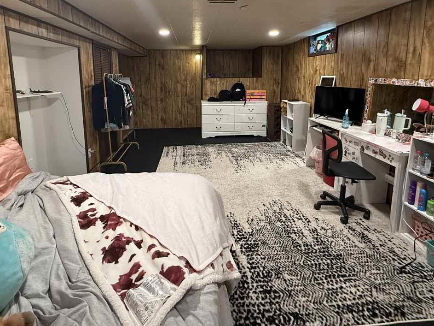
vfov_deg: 66.8
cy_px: 109
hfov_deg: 84.7
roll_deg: +0.0
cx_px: 212
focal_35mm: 19
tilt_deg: -6.9
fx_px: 238
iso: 400
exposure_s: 1/60
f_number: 2.2
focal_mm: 2.22
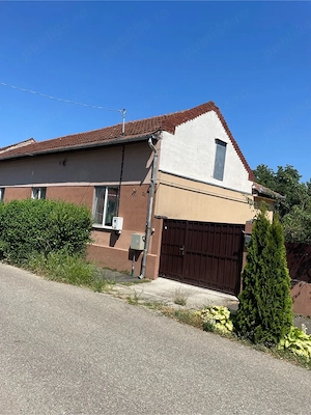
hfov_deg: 53.1
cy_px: 208
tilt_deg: +4.4
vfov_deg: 67.3
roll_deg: -5.2
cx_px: 156
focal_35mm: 26
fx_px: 311
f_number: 1.6
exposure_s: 1/6135
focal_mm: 4.2
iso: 50
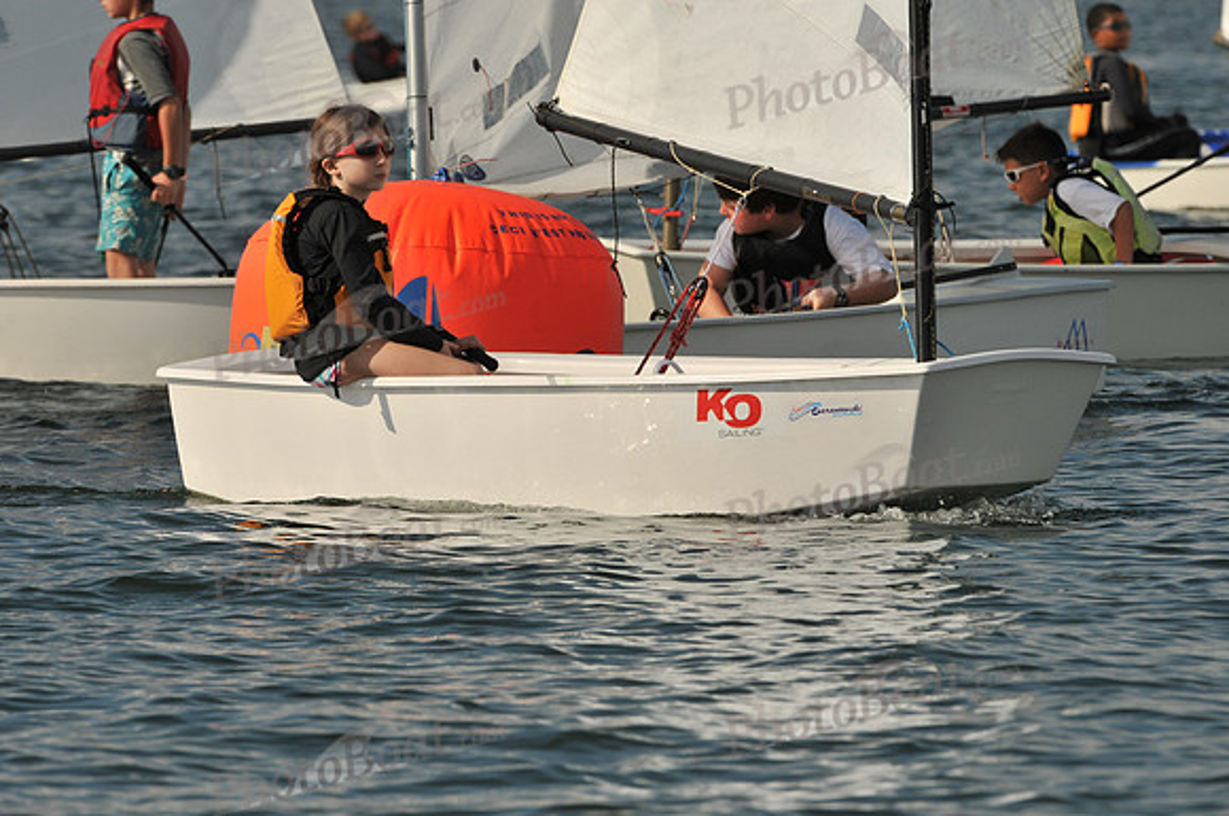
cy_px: 408
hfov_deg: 3.4
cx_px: 614
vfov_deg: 2.3
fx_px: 20455
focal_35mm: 600
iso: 200
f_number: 11
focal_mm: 400
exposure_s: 1/640
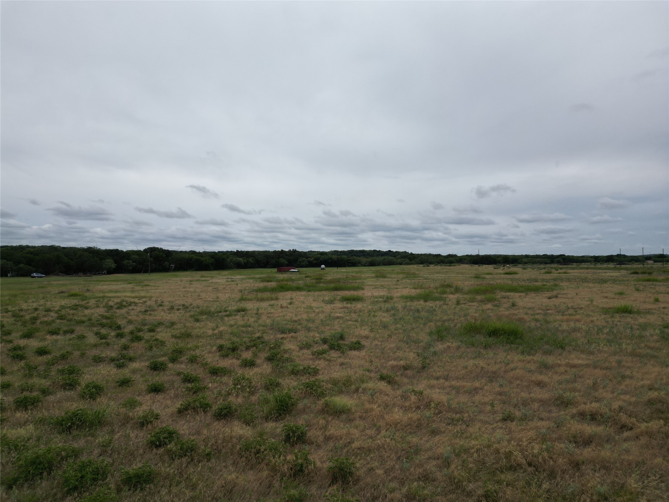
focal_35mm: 24
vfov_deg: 56.8
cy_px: 251
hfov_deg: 71.6
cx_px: 334
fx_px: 464
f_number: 1.7
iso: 110
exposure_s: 1/5000
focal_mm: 6.72
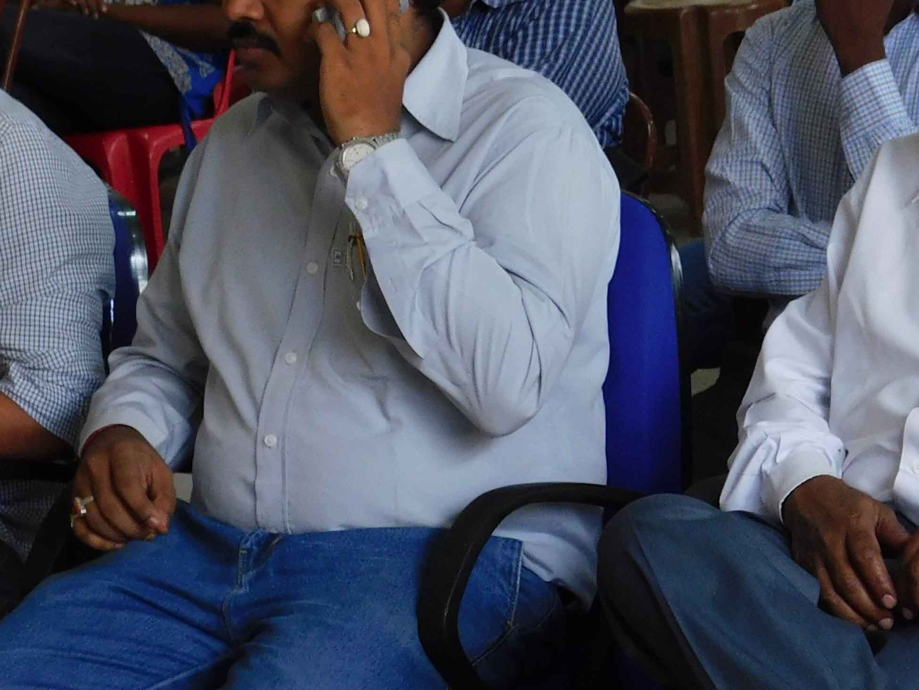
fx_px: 4461
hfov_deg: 11.6
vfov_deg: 8.8
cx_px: 1049
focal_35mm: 168
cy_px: 206
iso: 220
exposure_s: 1/30
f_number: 4.3
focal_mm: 12.6
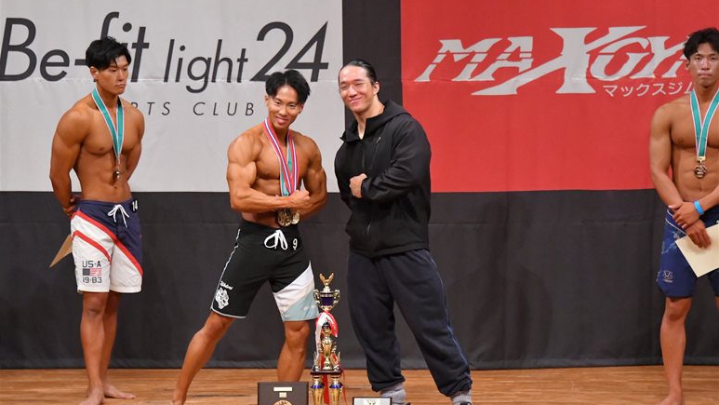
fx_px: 4805
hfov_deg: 8.6
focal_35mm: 252
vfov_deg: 4.8
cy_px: 221
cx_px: 360
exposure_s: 1/400
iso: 7200
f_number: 5.6
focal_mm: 160
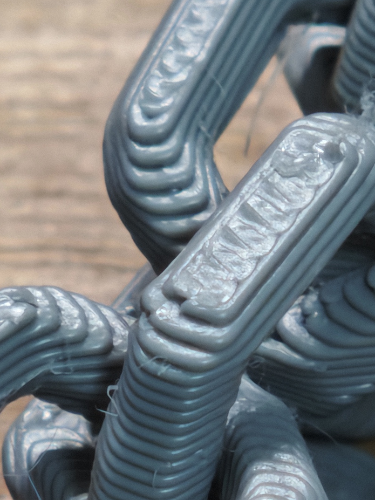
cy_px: 550
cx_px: 63
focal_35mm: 458
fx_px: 6614
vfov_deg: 4.3
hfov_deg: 3.2
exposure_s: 1/41.9
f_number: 2
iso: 1600
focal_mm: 9
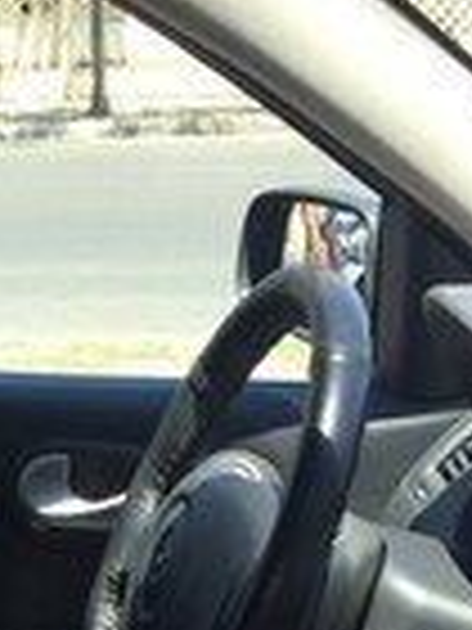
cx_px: 40
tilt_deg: -32.5
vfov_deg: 16.3
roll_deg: +1.8
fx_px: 1873
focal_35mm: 103
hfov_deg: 14.2
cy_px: 1098
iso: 32
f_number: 2.2
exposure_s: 1/348
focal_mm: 4.15
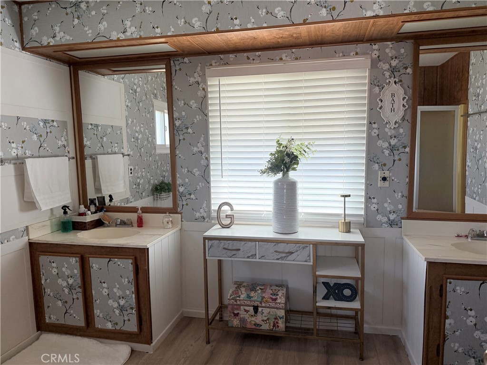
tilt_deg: -6.8
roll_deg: +1.2
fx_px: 338
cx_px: 244
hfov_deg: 71.6
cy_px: 182
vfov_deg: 56.8
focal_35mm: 24
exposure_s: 1/216
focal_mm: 6.76
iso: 160
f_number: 1.78
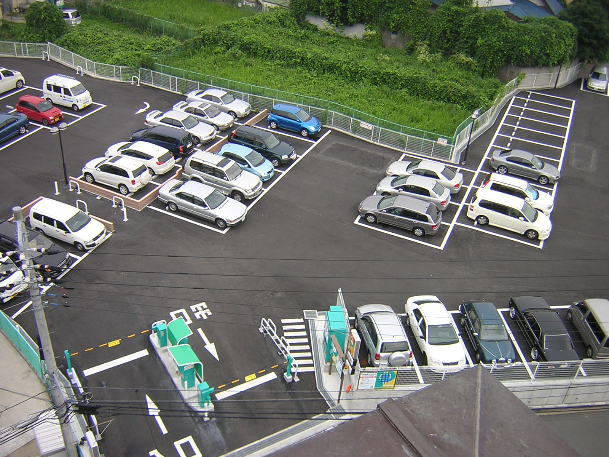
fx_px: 633
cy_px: 228
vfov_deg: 39.7
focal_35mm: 36
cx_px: 304
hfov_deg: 51.4
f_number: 2.6
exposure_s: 1/383
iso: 100
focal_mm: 4.7
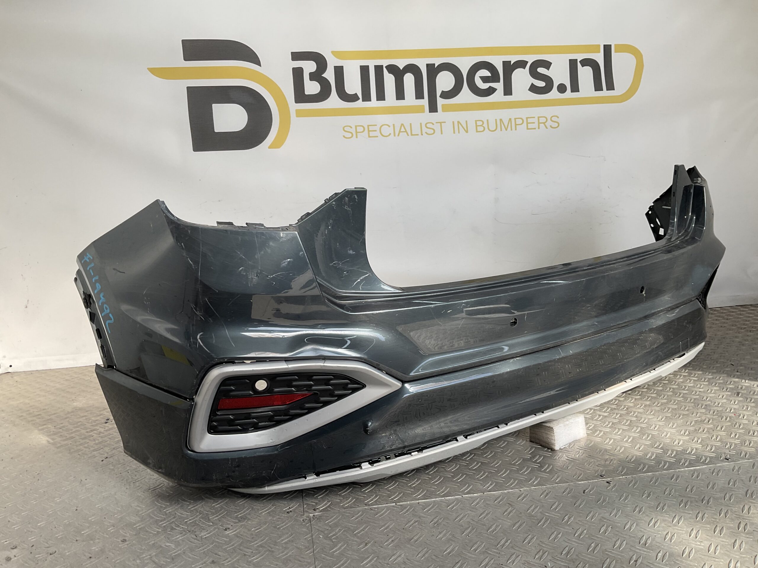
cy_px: 284
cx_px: 379
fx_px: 635
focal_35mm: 29
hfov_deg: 61.7
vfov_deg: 48.2
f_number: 1.8
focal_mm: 3
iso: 16
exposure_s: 1/365
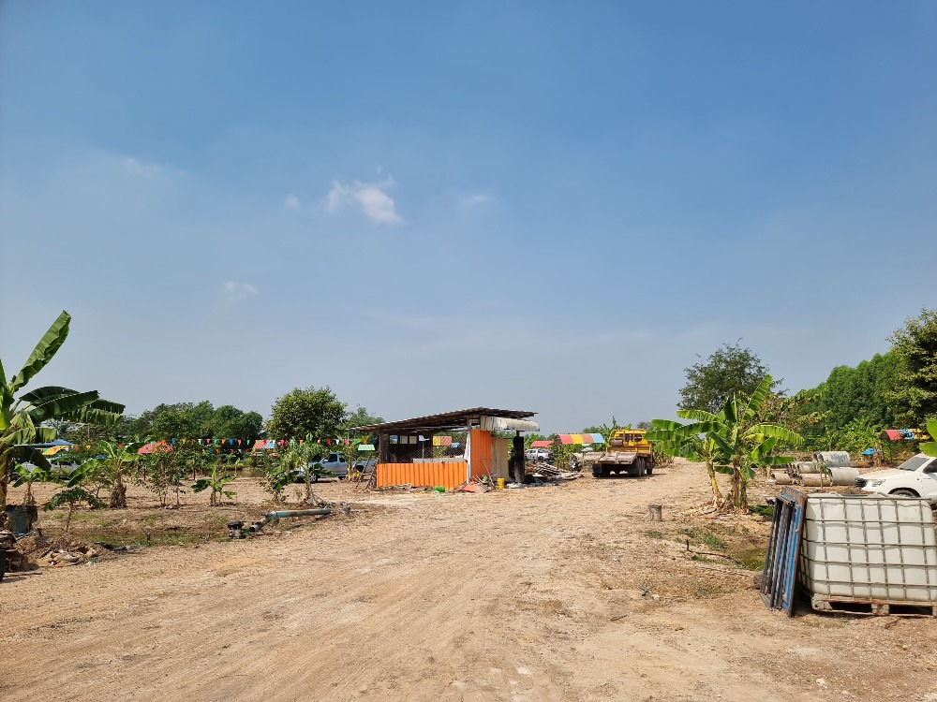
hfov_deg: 71.6
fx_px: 650
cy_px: 351
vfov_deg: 56.8
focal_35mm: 24
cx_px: 468
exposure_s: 1/1484
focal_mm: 6.7
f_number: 1.8
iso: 50
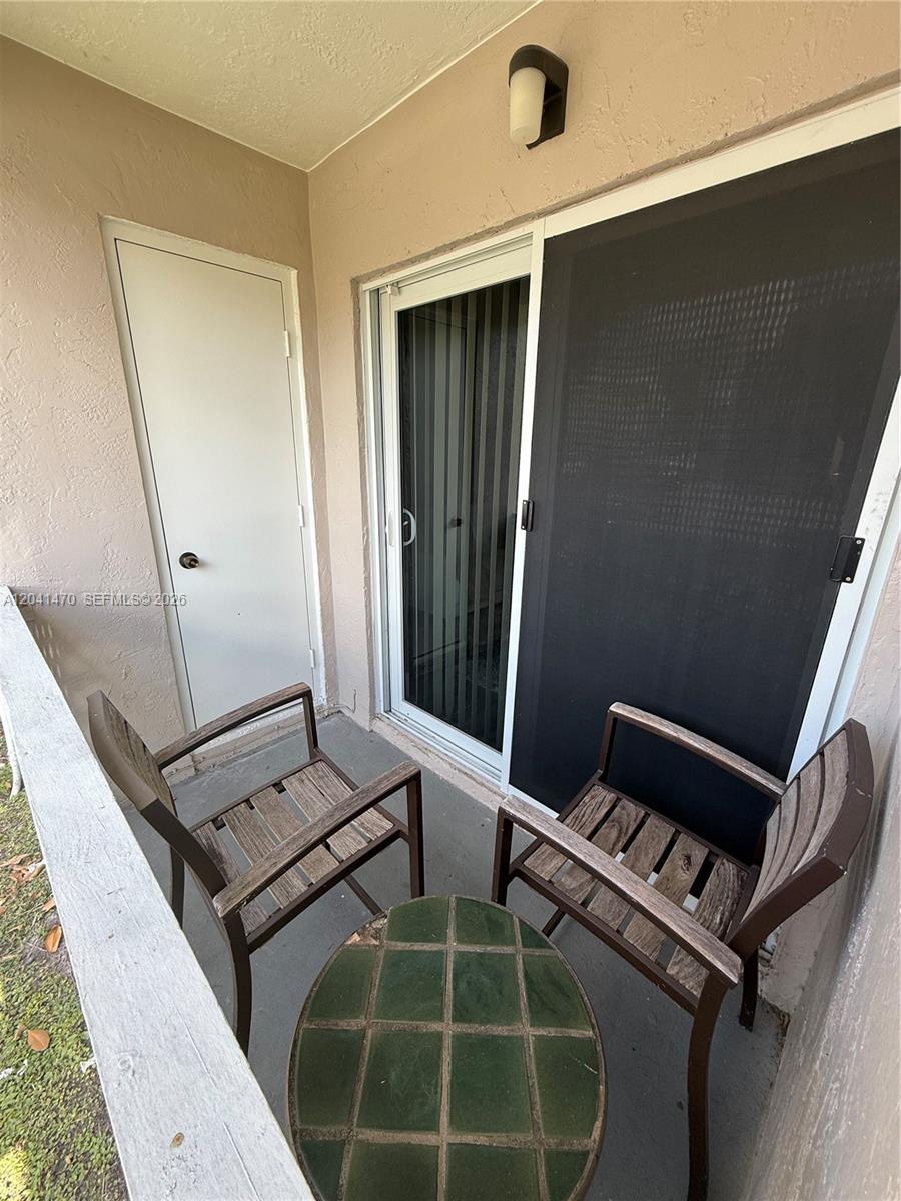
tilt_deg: -17.3
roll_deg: -1.0
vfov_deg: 102.1
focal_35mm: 14
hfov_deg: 85.7
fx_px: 486
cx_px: 450
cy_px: 600
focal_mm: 2.22
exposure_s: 1/155
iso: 50
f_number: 2.2
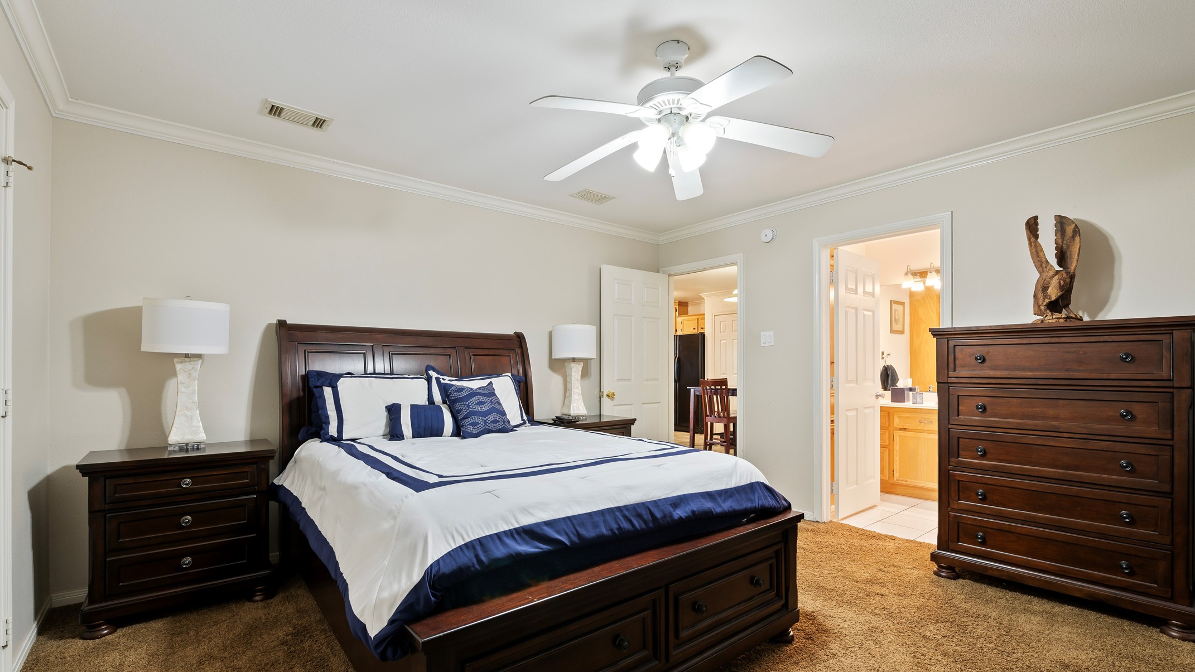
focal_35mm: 17
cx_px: 594
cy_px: 366
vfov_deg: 63.8
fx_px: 539
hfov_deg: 95.9
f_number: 6.3
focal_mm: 16
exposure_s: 1/1.25
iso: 100
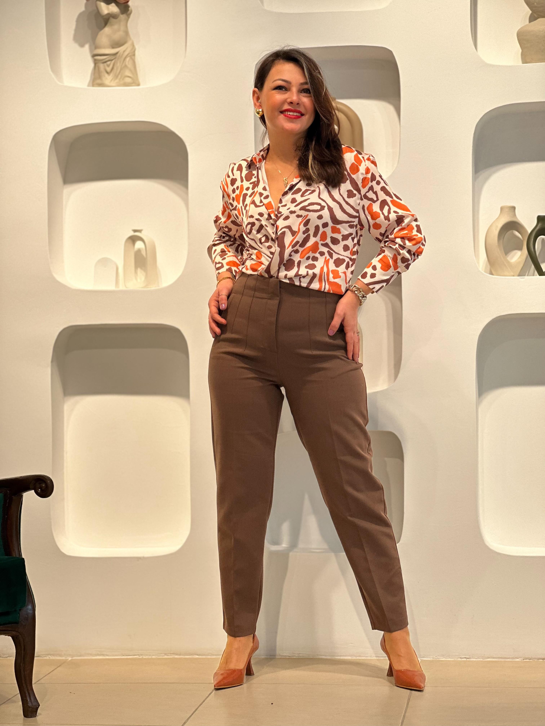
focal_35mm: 77
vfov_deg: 25.3
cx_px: 272
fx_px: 1616
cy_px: 363
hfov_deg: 19.1
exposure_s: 1/121
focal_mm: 9
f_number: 2.8
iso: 50
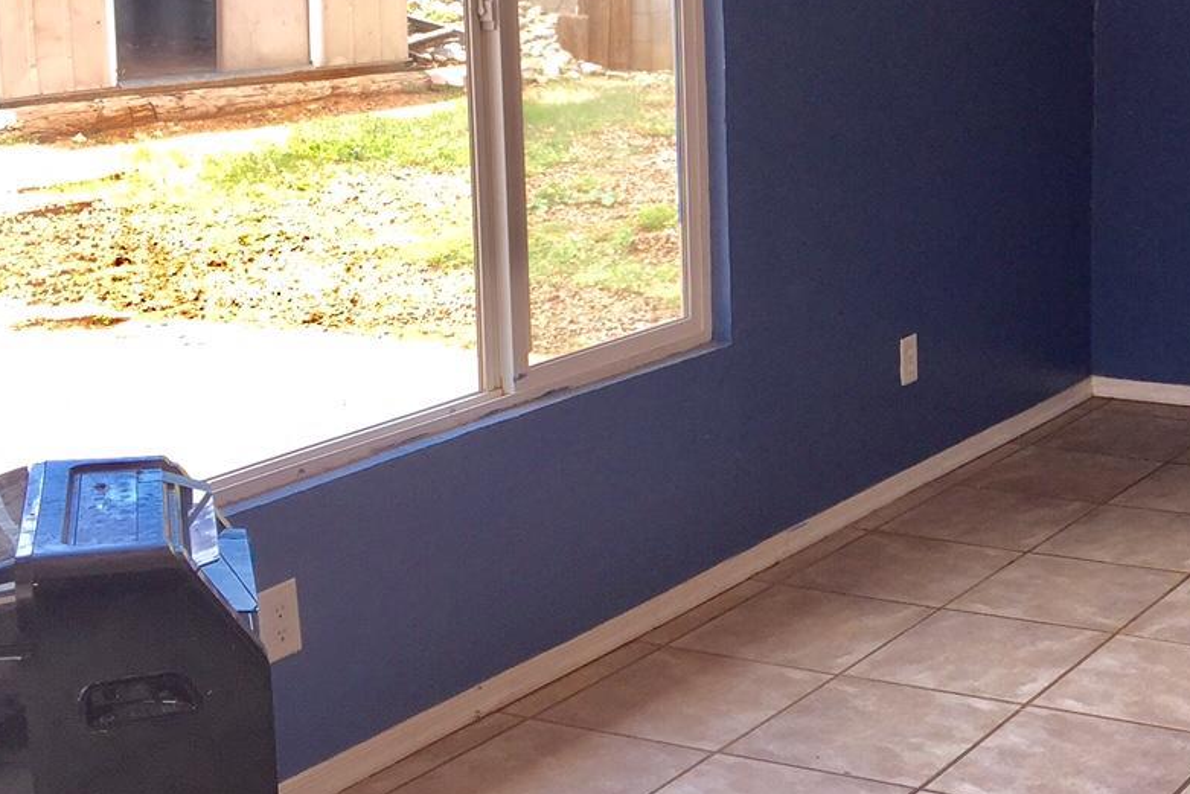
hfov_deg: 30.1
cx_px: 1138
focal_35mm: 63
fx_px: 2083
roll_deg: -1.3
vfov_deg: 21.5
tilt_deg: -10.0
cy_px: 306
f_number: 2.2
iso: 32
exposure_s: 1/137
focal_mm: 4.15
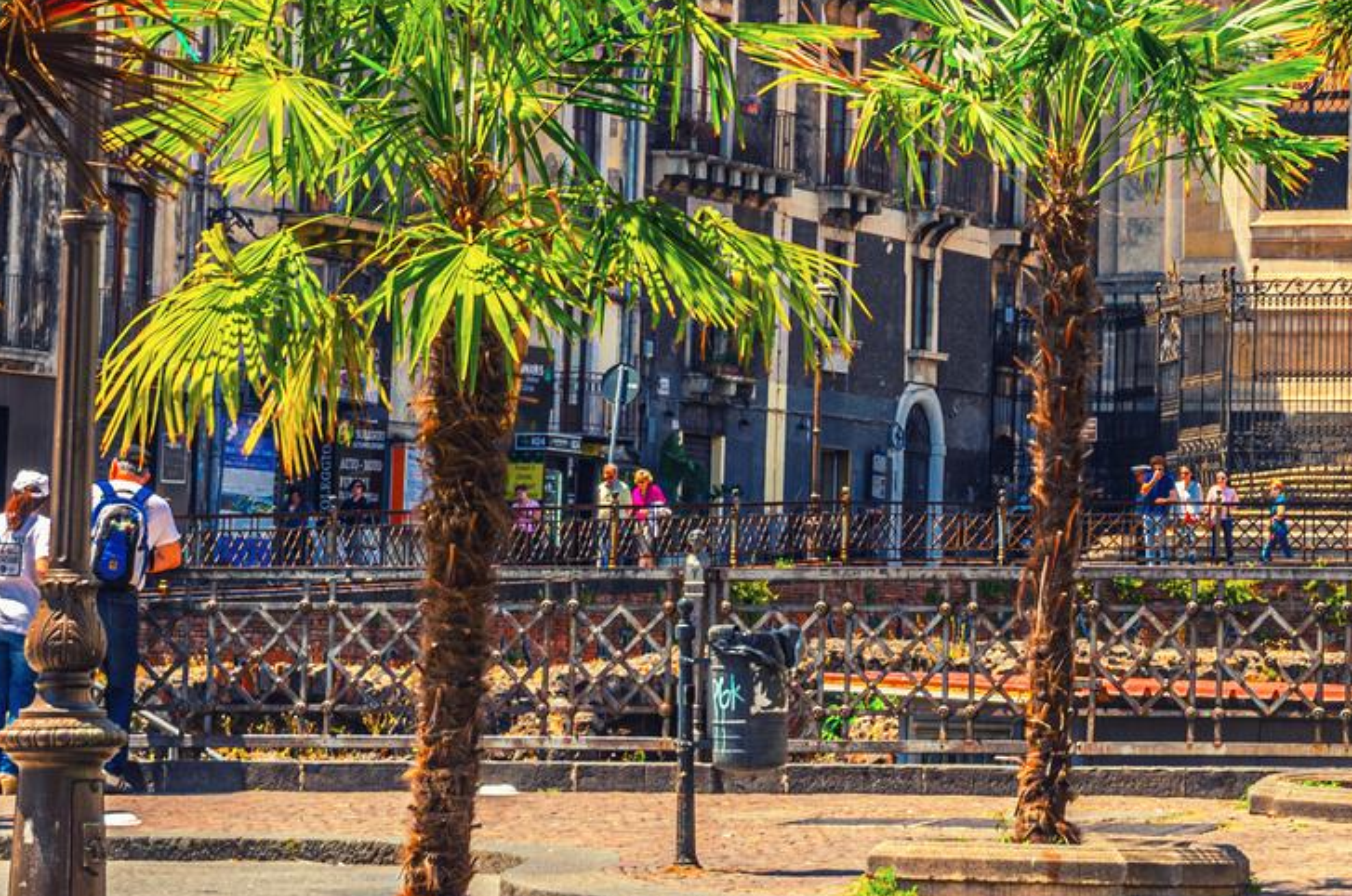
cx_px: 1185
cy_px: -22
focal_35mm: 165
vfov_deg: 8.2
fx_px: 6186
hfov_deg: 12.4
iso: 100
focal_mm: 50
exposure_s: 1/50
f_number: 9
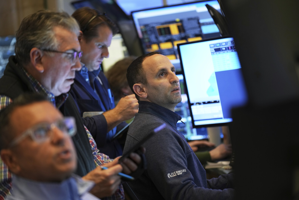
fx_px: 905
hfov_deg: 18.8
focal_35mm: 109
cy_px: 100
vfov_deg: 12.6
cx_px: 150
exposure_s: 1/50
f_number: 2.8
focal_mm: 109
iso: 800
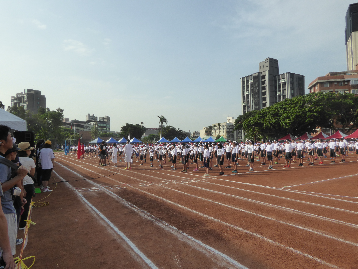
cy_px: 134
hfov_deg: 69.4
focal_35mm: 25
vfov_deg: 54.9
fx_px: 259
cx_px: 179
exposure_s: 1/640
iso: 200
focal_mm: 4.3
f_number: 5
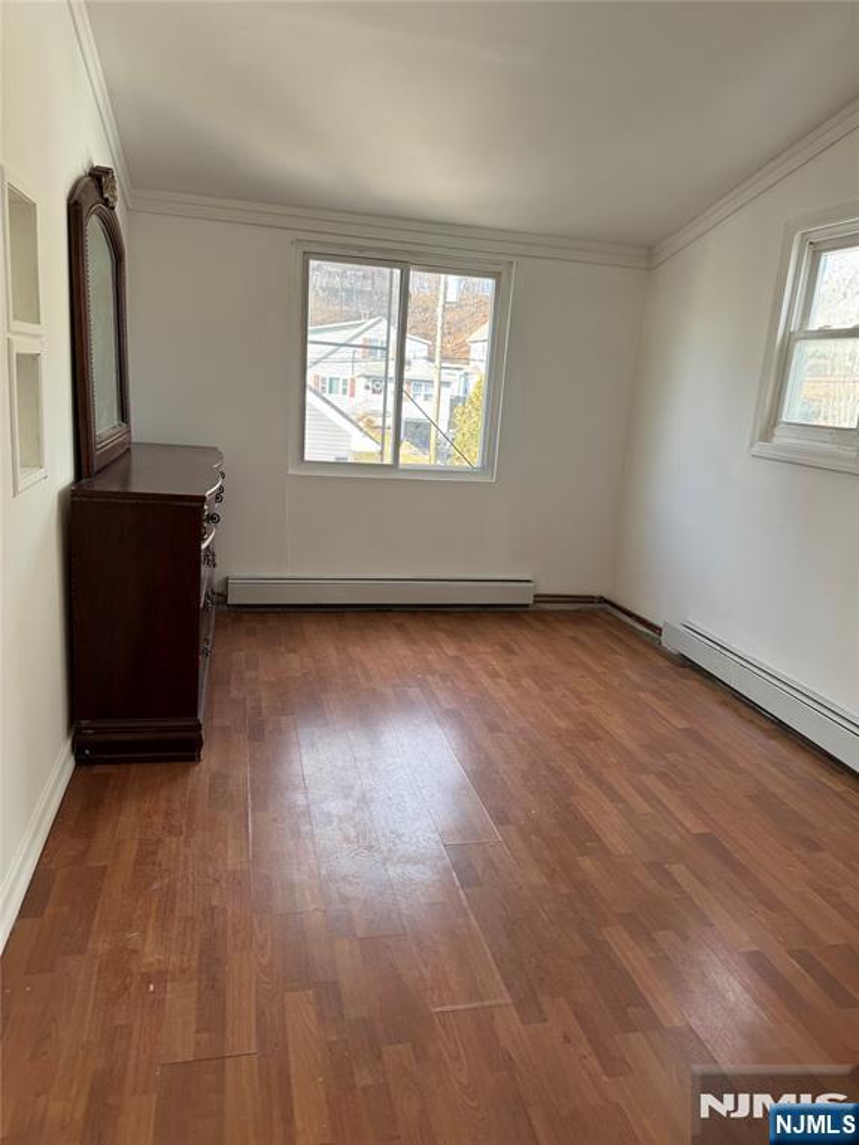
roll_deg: -4.2
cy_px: 572
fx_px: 794
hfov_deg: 56.8
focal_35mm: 24
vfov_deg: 71.6
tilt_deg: -13.2
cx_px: 430
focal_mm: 6.76
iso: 50
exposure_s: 1/134
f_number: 1.78
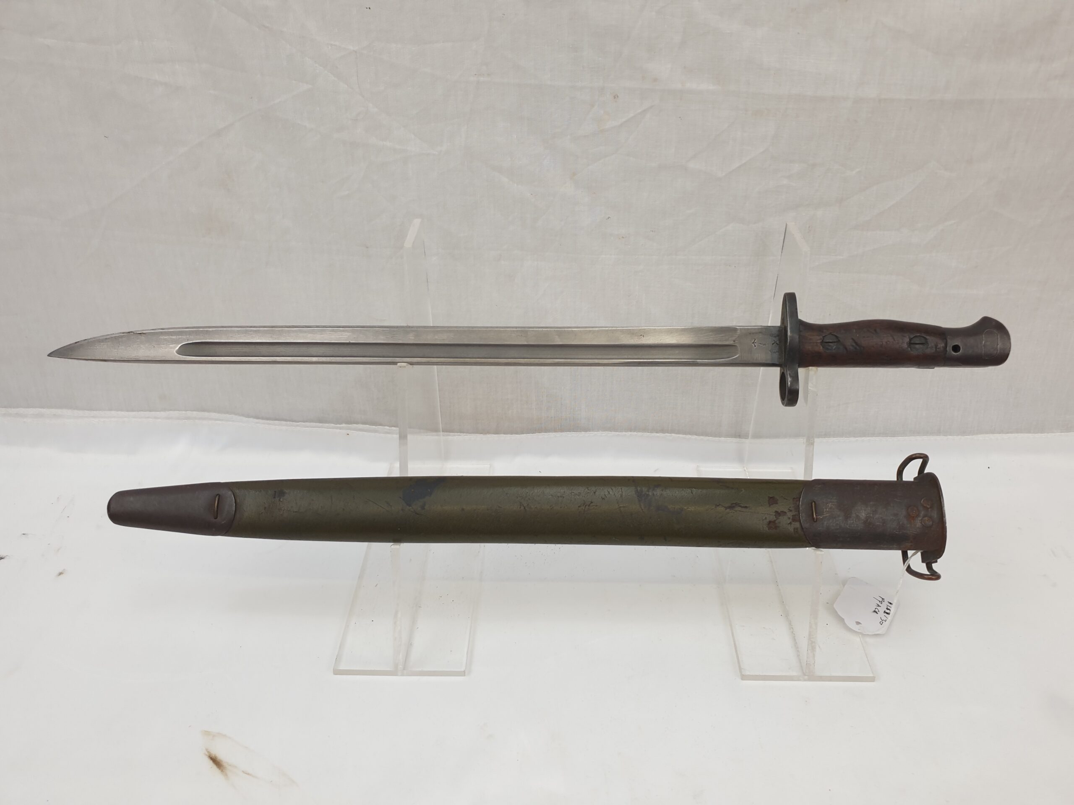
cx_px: 537
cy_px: 402
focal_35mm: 26
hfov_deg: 67.3
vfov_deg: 53.1
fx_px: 807
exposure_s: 1/135
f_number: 1.5
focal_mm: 4.3
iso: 50
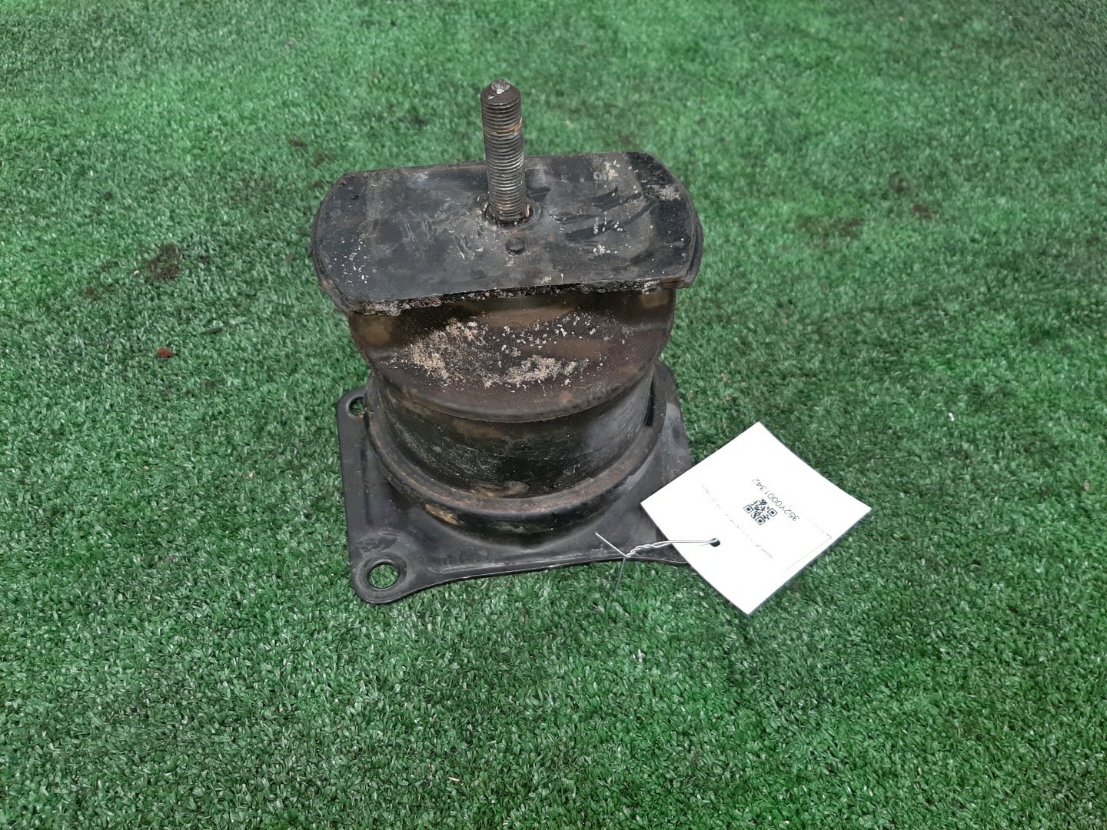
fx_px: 831
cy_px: 415
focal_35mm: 26
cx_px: 554
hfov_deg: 67.3
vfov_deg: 53.1
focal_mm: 3.93
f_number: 1.7
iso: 74
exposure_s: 1/50
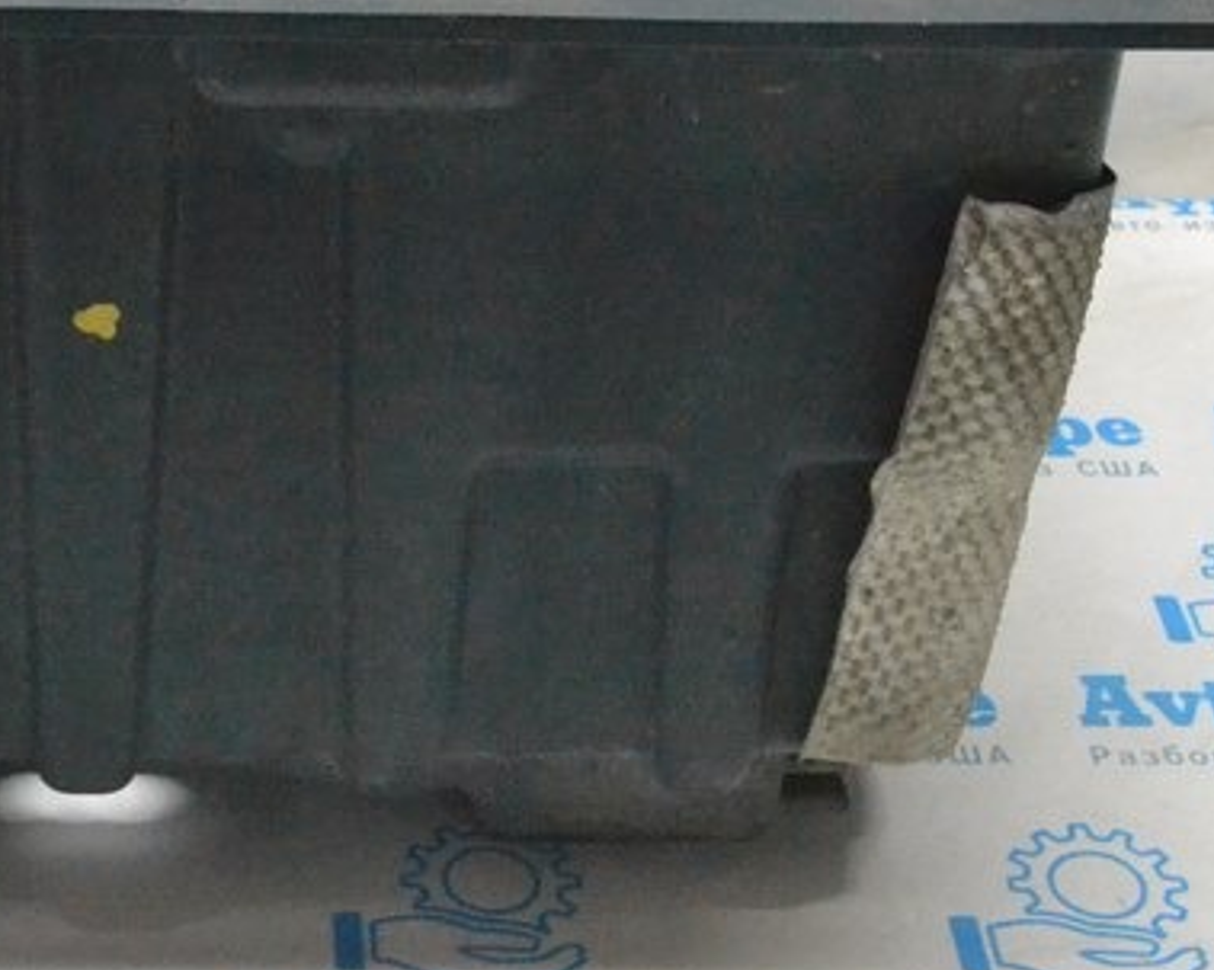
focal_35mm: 99
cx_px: 163
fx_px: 3556
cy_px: -43
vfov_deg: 15.2
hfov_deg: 19.1
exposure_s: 1/160
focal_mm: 26
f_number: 9
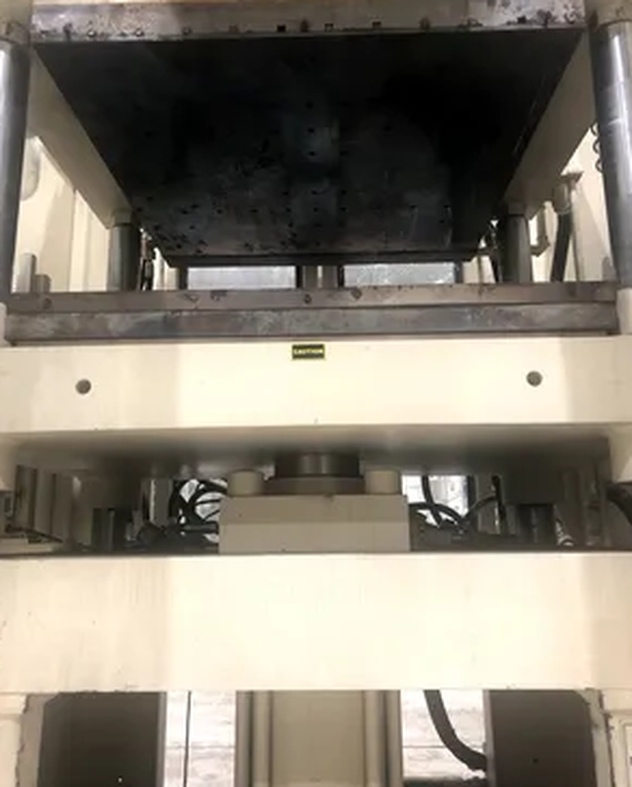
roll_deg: -0.3
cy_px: 378
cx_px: 318
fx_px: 700
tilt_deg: +13.8
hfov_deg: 48.6
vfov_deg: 58.7
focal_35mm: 30
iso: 50
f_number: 1.8
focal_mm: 4
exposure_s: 1/15
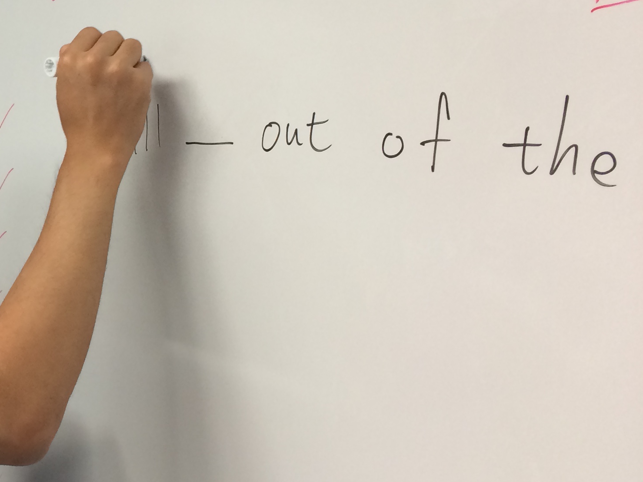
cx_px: -61
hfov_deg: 27.7
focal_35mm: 64
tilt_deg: -1.6
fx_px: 1189
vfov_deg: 22.8
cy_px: 143
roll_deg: -0.4
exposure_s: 1/30
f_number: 2.2
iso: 64
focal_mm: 4.15
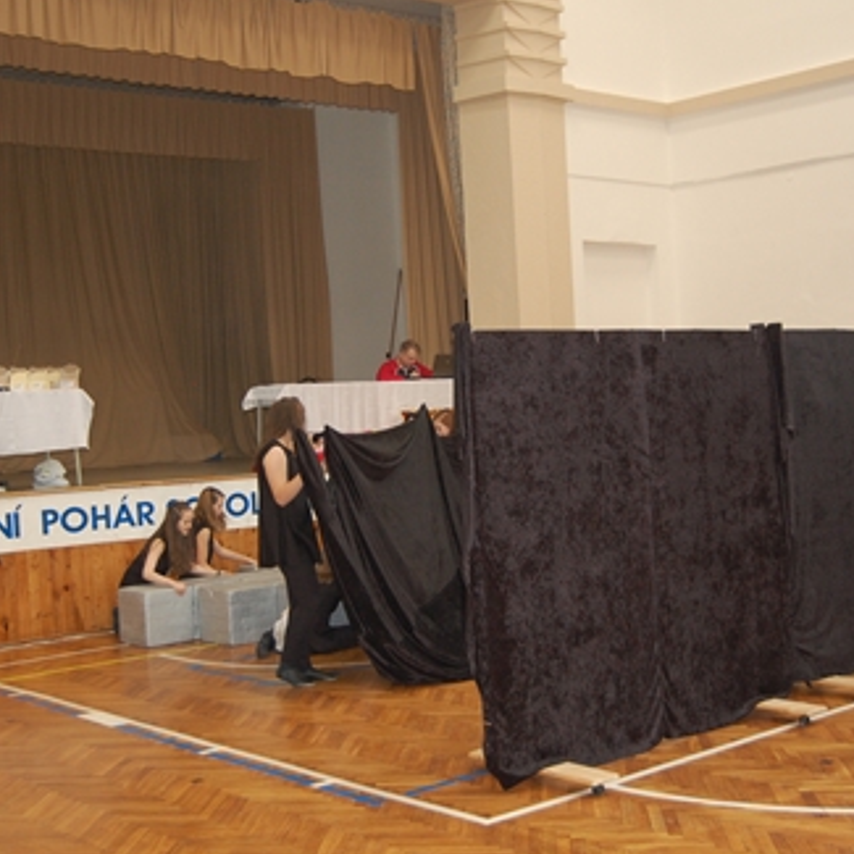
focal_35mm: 51
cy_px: 423
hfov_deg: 33.4
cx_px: 428
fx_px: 1423
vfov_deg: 33.4
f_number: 4
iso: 720
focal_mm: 26
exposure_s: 1/60
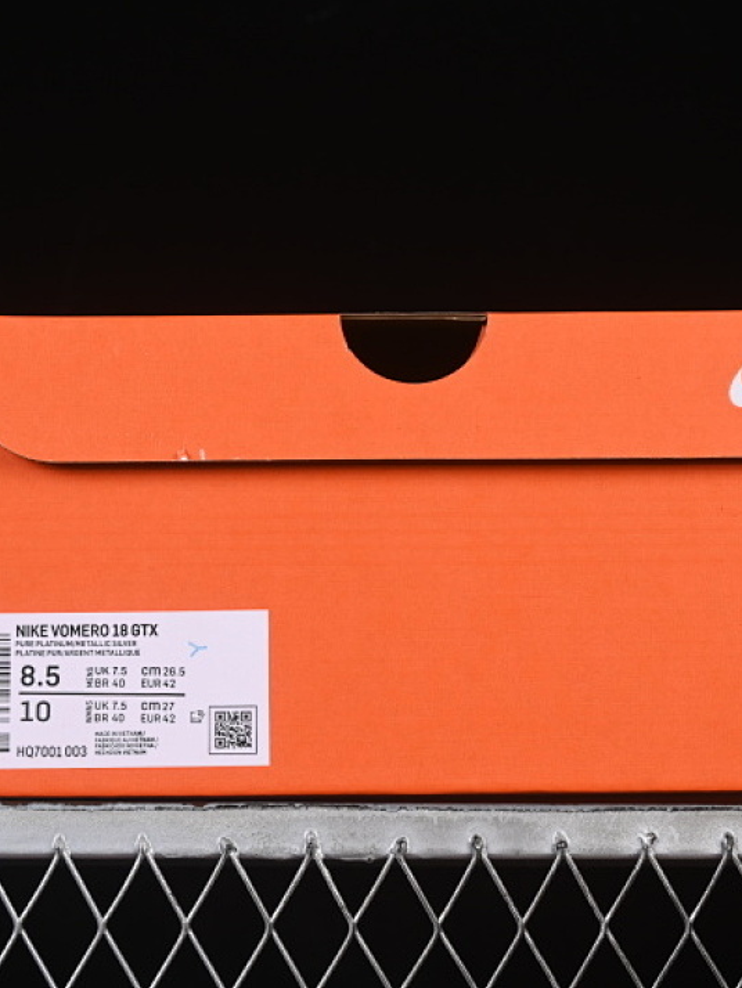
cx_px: 401
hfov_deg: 13.6
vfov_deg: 18.0
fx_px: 3113
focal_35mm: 109
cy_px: 494
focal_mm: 50
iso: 160
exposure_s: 1/80
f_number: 8
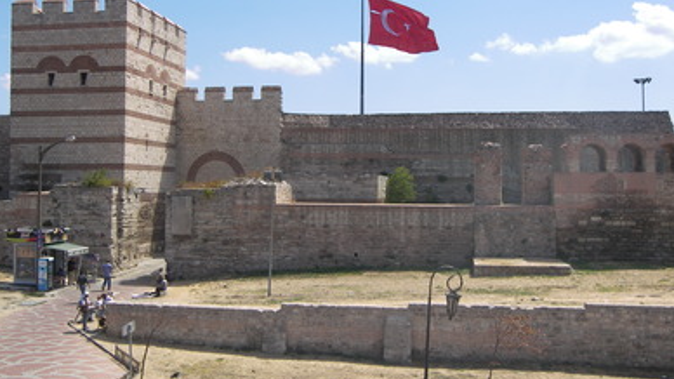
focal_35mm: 42
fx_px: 750
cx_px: 320
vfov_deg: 28.3
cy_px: 176
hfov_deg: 48.3
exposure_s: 1/800
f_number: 3.2
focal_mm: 7.2
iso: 50
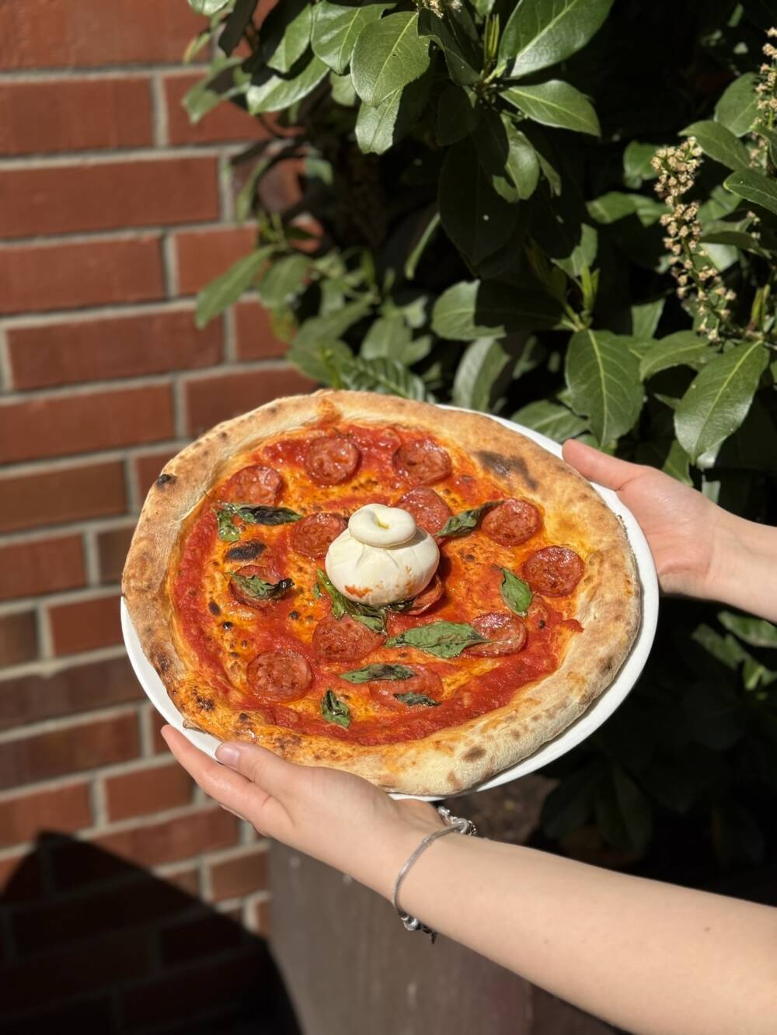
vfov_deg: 39.7
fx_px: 1436
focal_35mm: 48
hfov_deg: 30.3
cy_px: 518
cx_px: 388
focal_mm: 6.76
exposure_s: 1/11364
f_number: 1.78
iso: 80
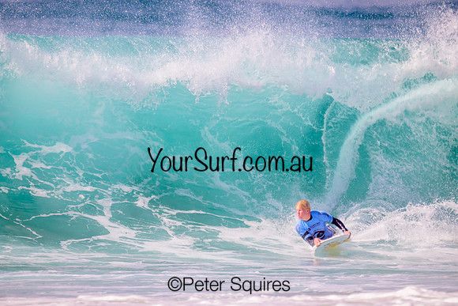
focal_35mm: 1132
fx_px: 14407
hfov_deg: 1.8
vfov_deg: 1.2
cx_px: 227
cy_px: 155
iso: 500
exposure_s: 1/2000
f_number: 9
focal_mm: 1120
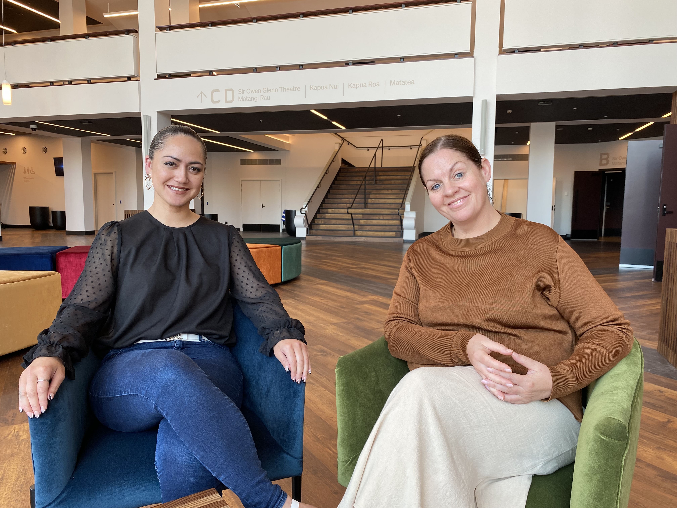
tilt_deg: -6.1
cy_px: 254
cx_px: 338
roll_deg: -0.5
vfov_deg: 53.1
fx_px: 508
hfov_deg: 67.3
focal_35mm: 26
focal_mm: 4.25
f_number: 1.8
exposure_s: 1/122
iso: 50
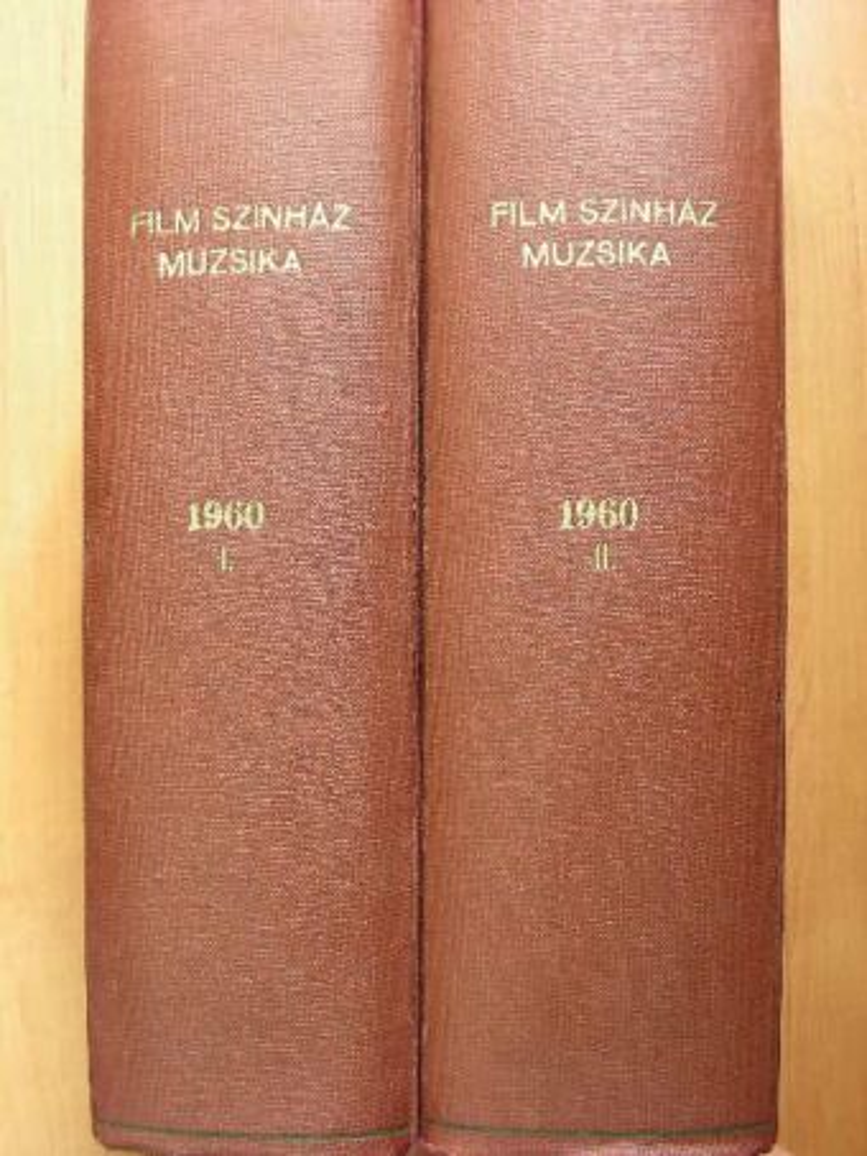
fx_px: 1602
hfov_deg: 30.3
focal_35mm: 48
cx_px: 434
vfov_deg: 39.6
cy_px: 578
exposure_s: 1/6.3
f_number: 3.5
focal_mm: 8
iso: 100
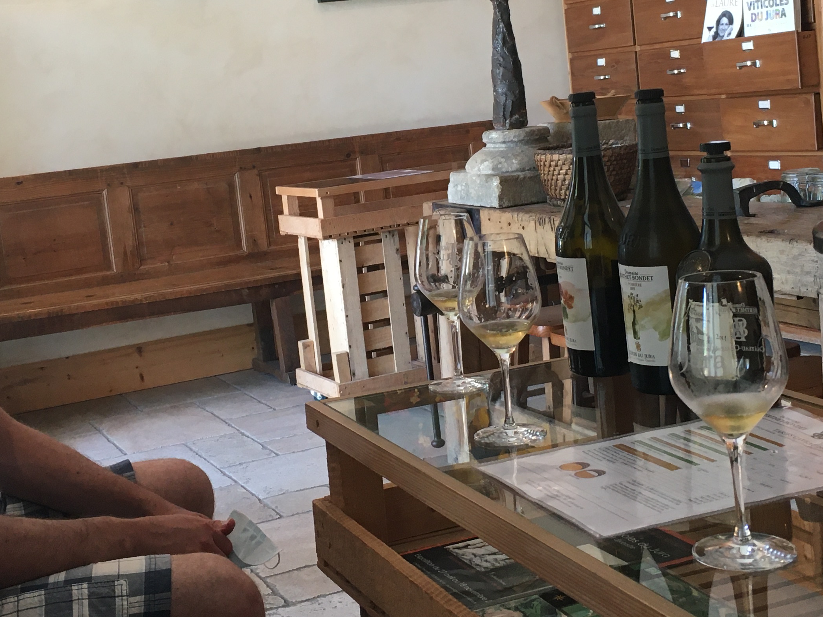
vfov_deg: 26.0
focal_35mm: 56
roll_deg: +4.9
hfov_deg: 34.3
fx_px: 1331
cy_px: 203
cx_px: 378
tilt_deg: -4.3
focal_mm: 4.15
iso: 50
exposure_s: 1/33
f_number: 2.2
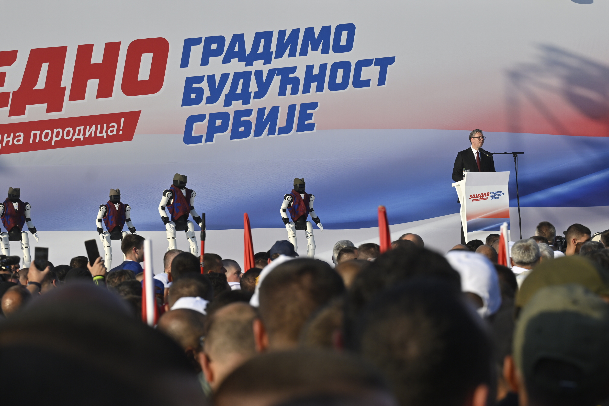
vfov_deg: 13.0
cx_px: 304
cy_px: 203
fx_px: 1776
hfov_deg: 19.5
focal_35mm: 105
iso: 125
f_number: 5.6
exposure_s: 1/1000
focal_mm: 70
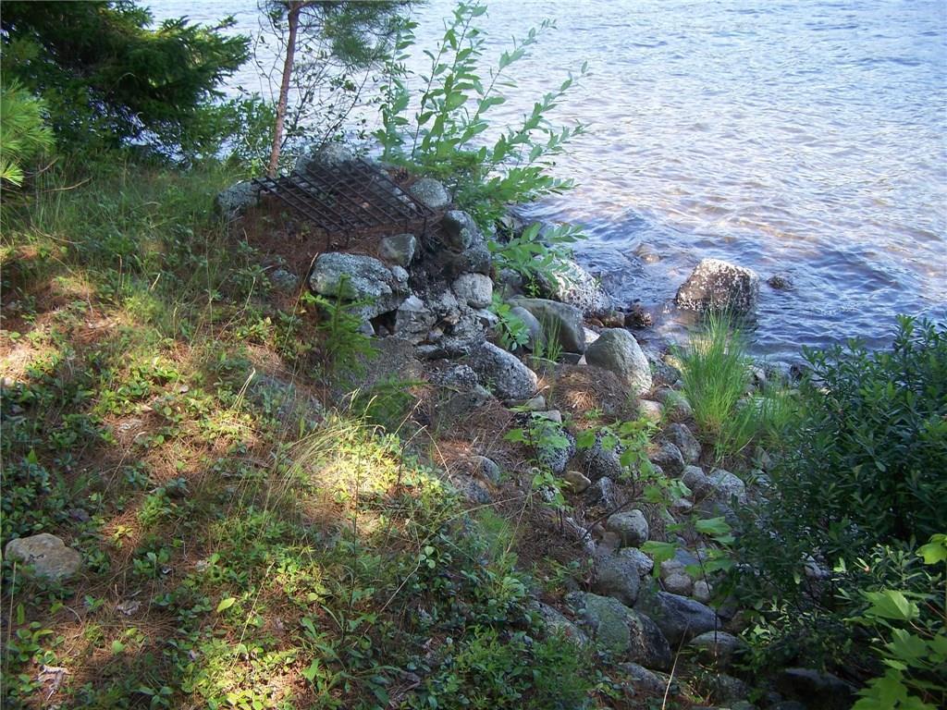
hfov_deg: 49.0
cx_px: 474
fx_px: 1040
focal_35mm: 38
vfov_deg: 37.7
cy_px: 355
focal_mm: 6.3
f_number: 2.8
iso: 64
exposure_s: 1/125
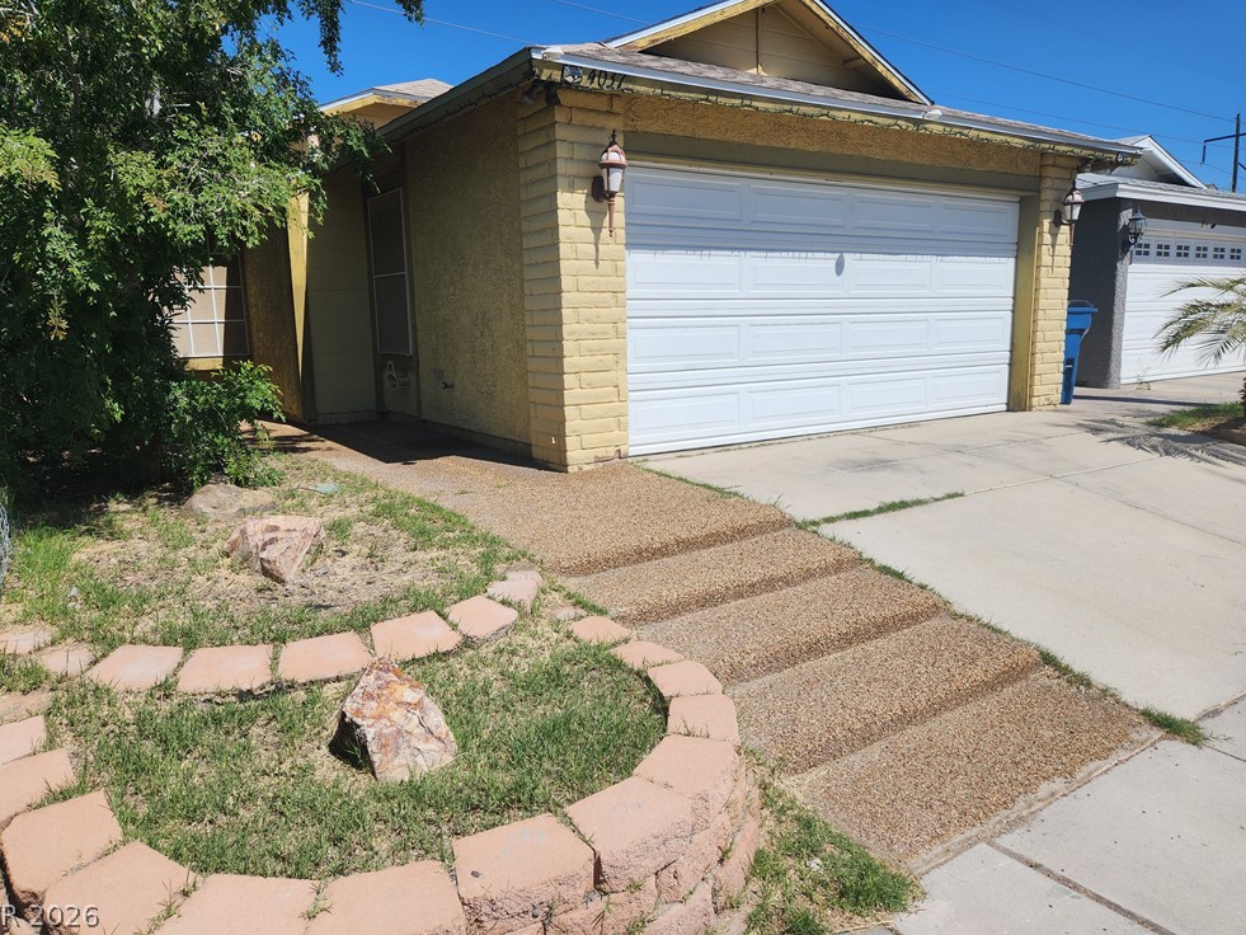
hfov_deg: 71.6
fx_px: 864
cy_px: 448
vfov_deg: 56.8
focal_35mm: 24
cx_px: 610
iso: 20
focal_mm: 5.4
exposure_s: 1/3018
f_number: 1.8
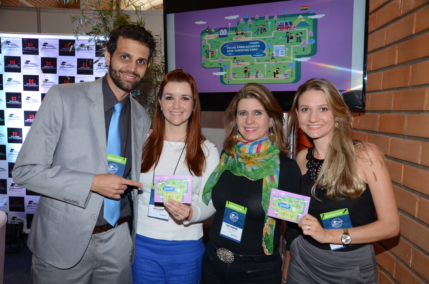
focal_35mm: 33
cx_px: 214
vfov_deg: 39.8
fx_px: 392
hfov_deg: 57.3
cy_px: 142
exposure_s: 1/80
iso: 400
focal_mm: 22
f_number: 5
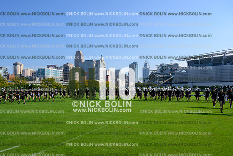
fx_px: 181
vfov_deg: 46.3
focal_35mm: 28
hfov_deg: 65.2
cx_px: 102
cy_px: 90
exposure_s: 1/400
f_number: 7.1
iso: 80
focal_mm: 24
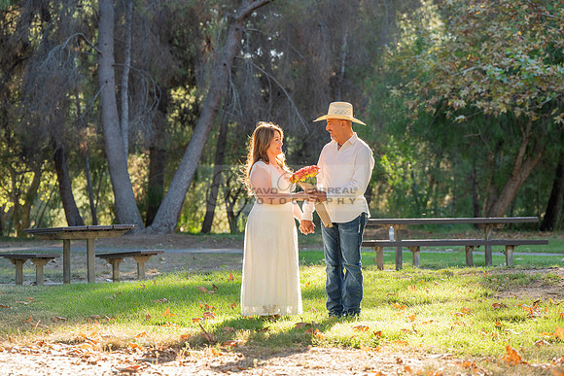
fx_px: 2027
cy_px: 171
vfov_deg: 10.6
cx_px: 252
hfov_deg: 15.8
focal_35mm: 129
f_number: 4
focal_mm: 110
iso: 200
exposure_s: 1/200
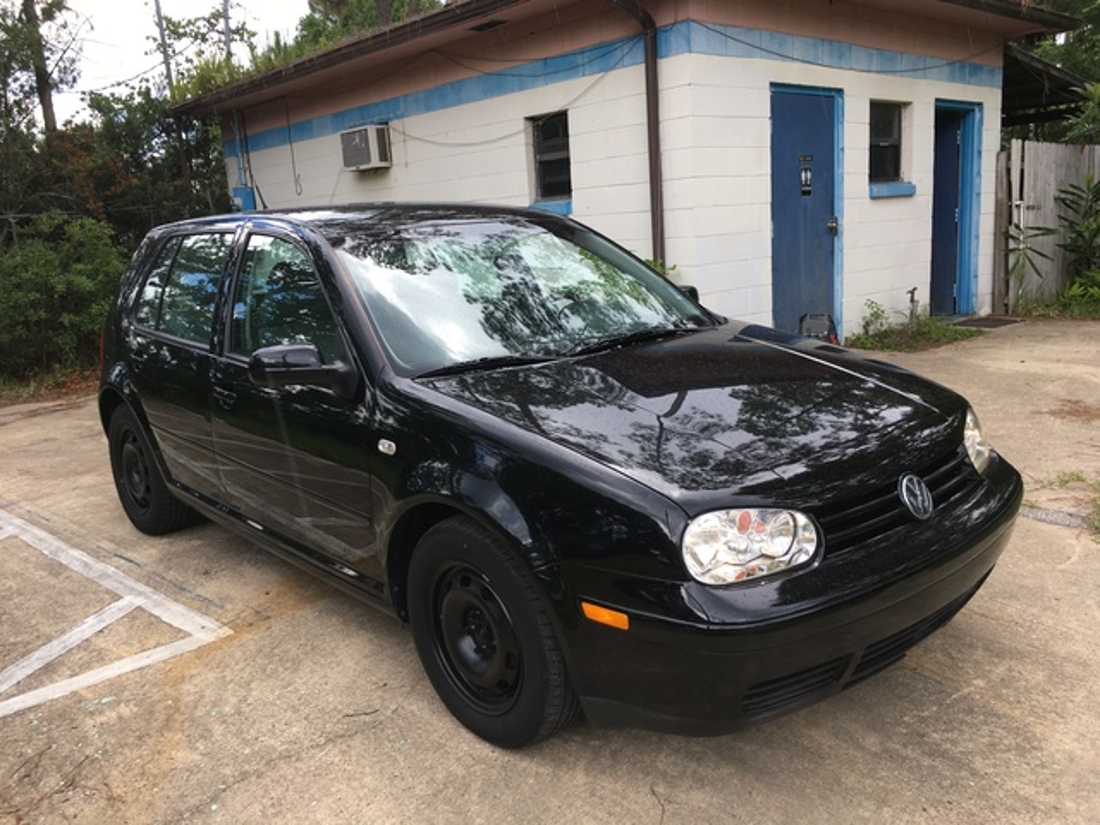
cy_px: 412
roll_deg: +2.0
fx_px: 922
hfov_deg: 61.7
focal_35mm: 29
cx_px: 550
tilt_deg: -16.1
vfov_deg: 48.2
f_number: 2.2
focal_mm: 4.15
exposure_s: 1/242
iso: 25
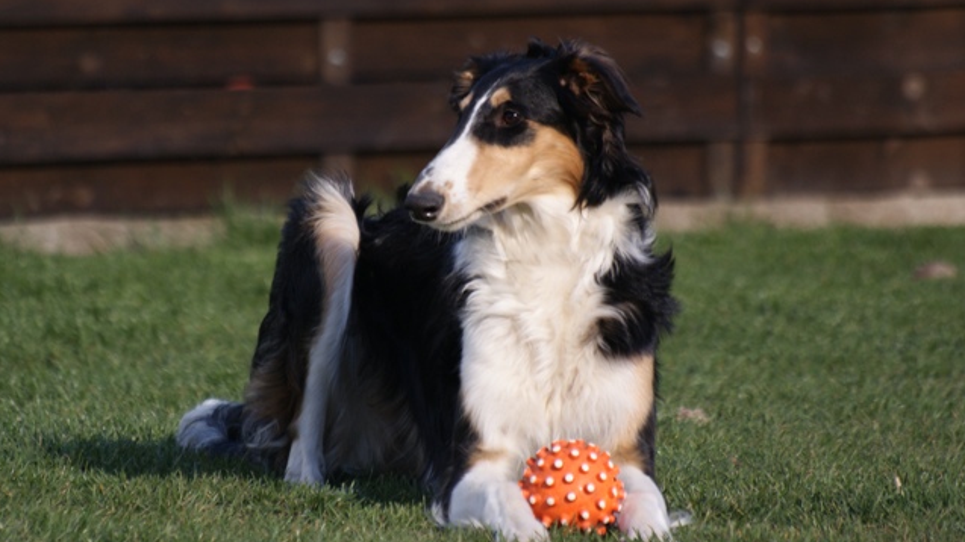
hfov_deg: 4.9
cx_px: 482
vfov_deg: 2.7
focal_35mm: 442
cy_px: 285
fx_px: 11308
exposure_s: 1/500
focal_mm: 280
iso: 200
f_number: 5.6
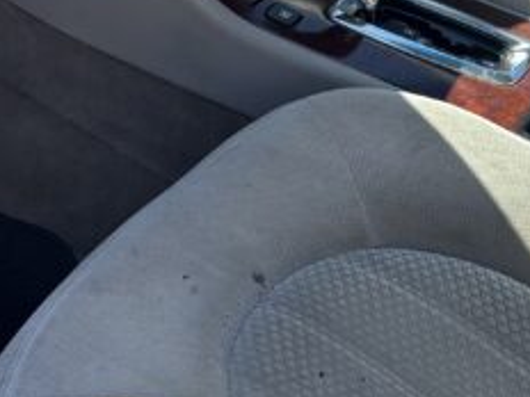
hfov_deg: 17.1
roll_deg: -5.3
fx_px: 1761
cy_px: 78
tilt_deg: -31.2
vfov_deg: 12.8
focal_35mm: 115
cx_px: 164
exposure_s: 1/702
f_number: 1.6
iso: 50
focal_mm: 5.96
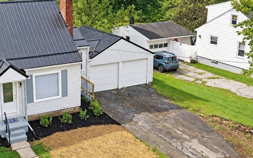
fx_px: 345
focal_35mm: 50
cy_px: 63
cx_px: 75
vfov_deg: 25.8
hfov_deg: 39.6
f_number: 4.5
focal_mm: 10.26
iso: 100
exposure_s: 1/160
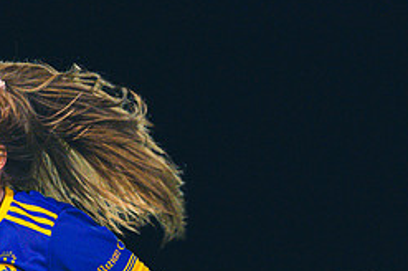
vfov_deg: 1.5
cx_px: 66
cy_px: 309
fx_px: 10651
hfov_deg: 2.2
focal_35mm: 941
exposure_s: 1/500
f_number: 2.8
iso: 5000
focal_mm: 400
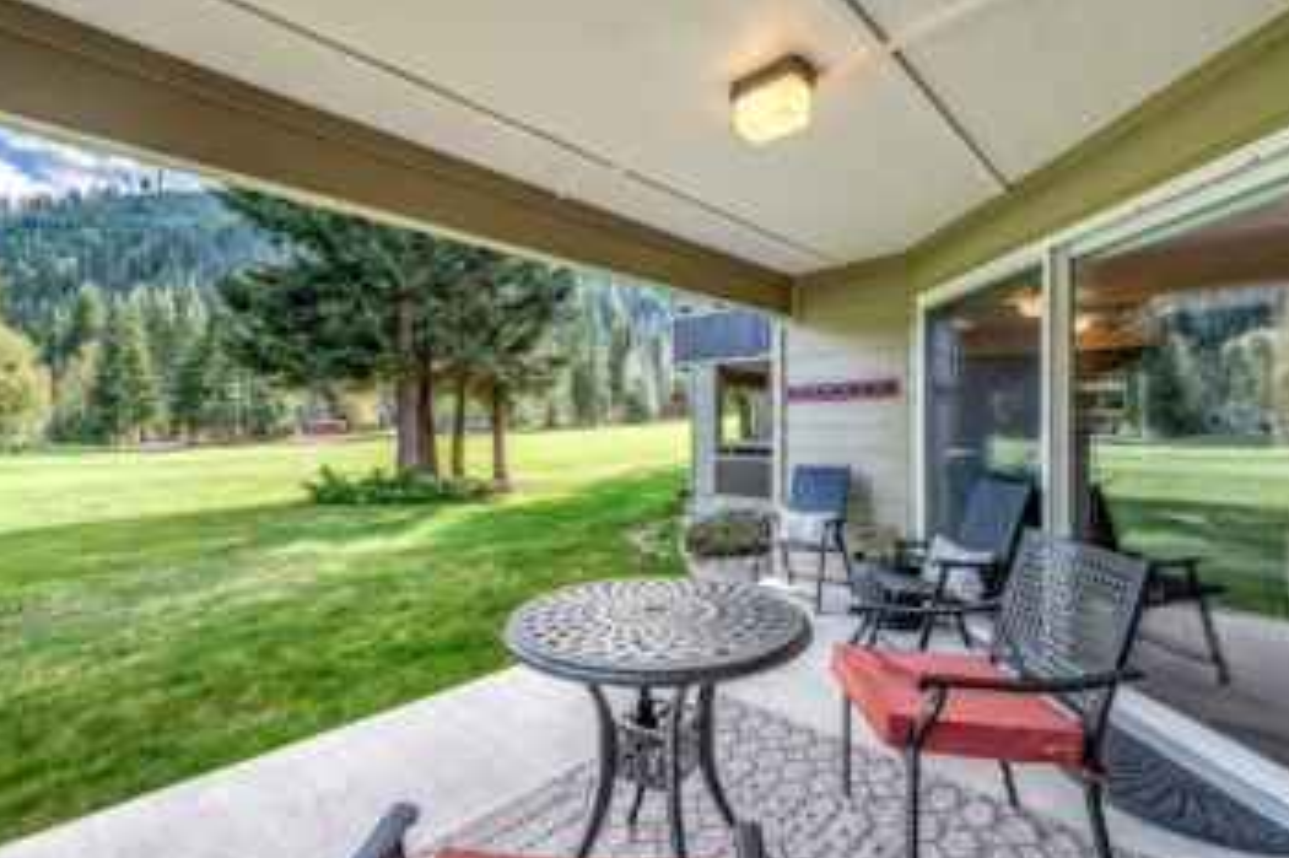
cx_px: 641
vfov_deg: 73.7
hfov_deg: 96.8
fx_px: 573
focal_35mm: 16
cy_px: 423
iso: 100
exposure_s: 1/10
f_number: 9
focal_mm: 14
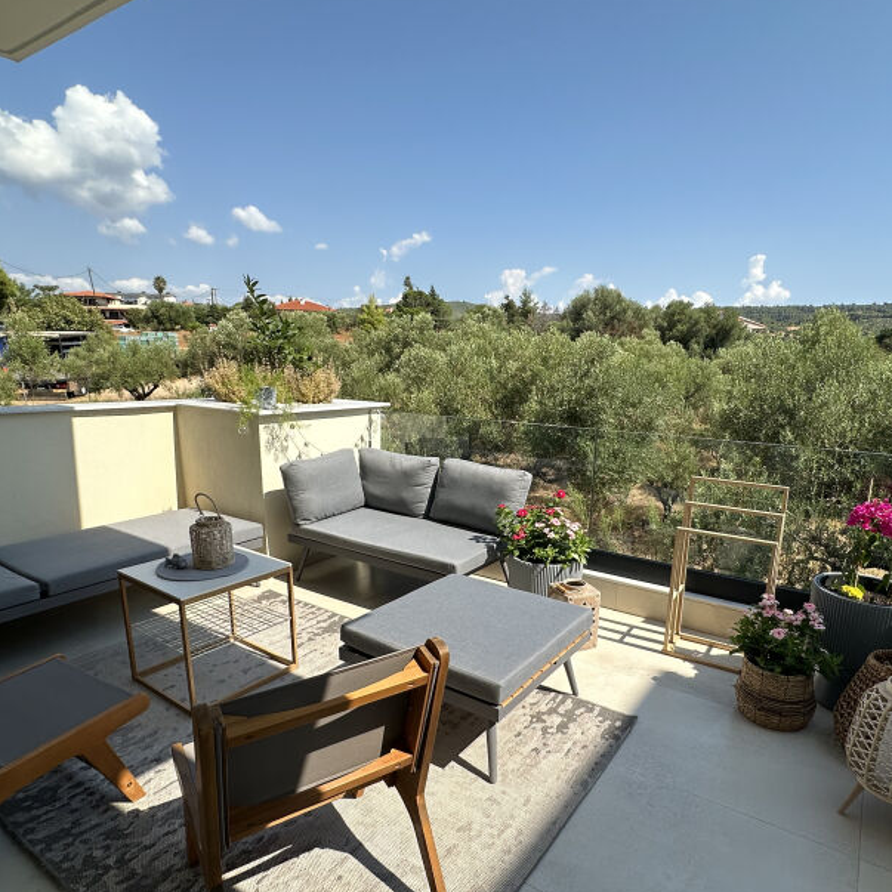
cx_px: 484
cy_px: 510
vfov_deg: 71.8
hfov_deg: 72.0
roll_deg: -2.0
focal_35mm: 21
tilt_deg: -14.1
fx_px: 612
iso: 40
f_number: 2.2
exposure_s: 1/1770
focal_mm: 2.22
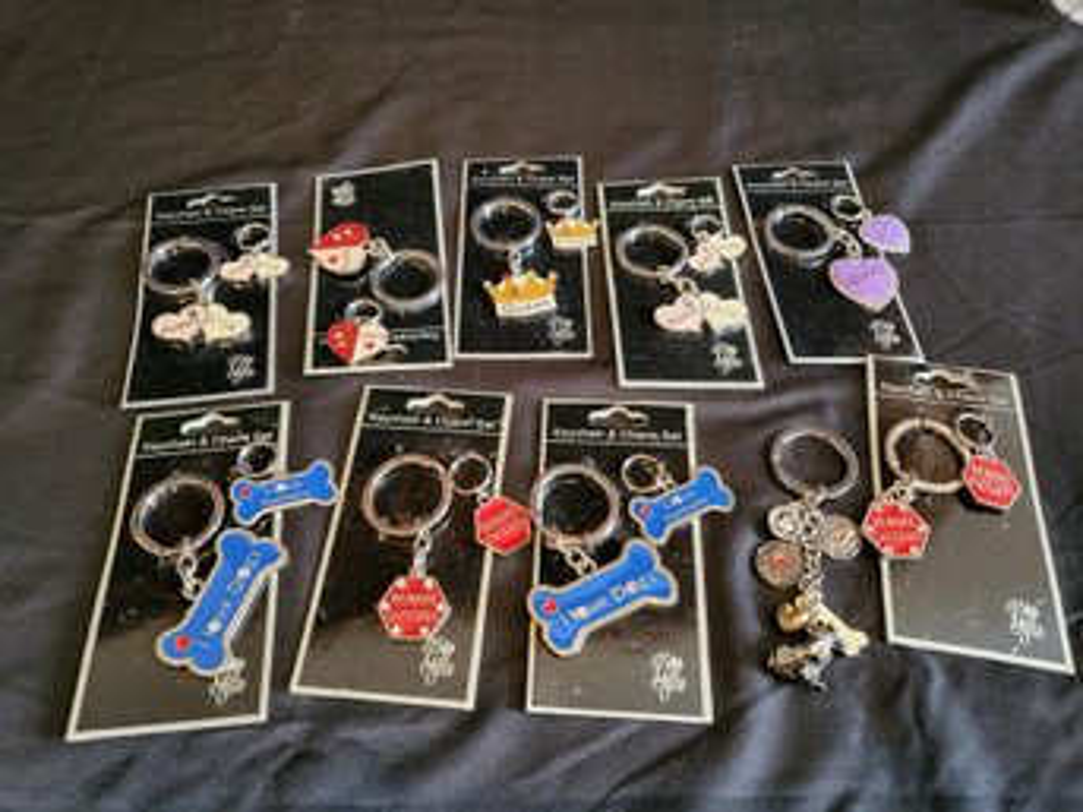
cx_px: 542
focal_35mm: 26
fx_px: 813
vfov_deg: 53.0
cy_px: 406
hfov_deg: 67.3
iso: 640
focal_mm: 4.25
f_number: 1.8
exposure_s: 1/40
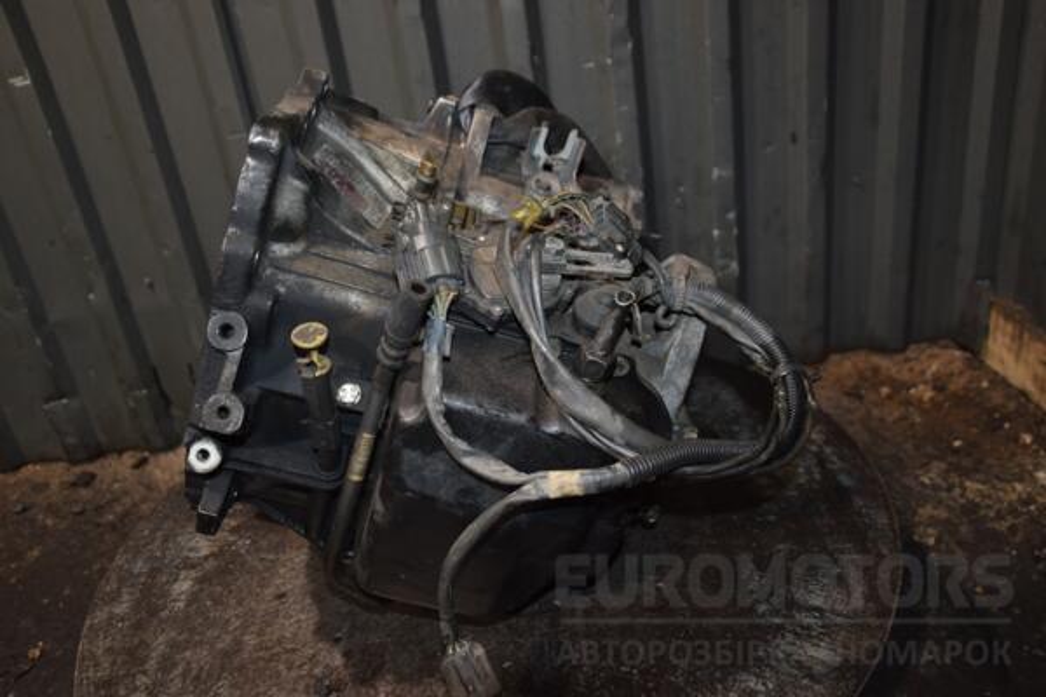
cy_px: 348
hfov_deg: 59.5
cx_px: 523
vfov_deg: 41.7
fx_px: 915
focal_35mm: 32
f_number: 5
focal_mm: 21
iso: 800
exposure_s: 1/60
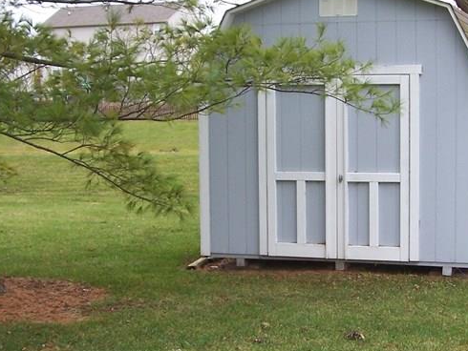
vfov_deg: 20.7
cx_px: 297
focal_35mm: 71
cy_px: 205
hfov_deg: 27.3
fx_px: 960
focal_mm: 5.6
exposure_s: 1/180
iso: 80
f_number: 2.7
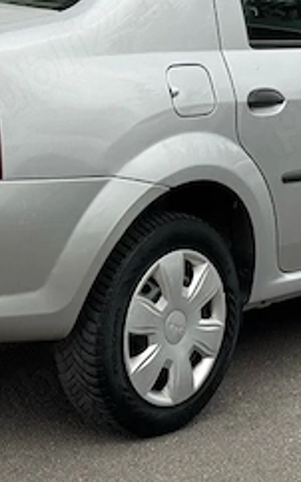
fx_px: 1656
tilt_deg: -6.8
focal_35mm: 126
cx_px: 163
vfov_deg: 16.4
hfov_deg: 10.4
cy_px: 54
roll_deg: -1.3
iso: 64
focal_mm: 6.76
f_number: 1.78
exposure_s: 1/609
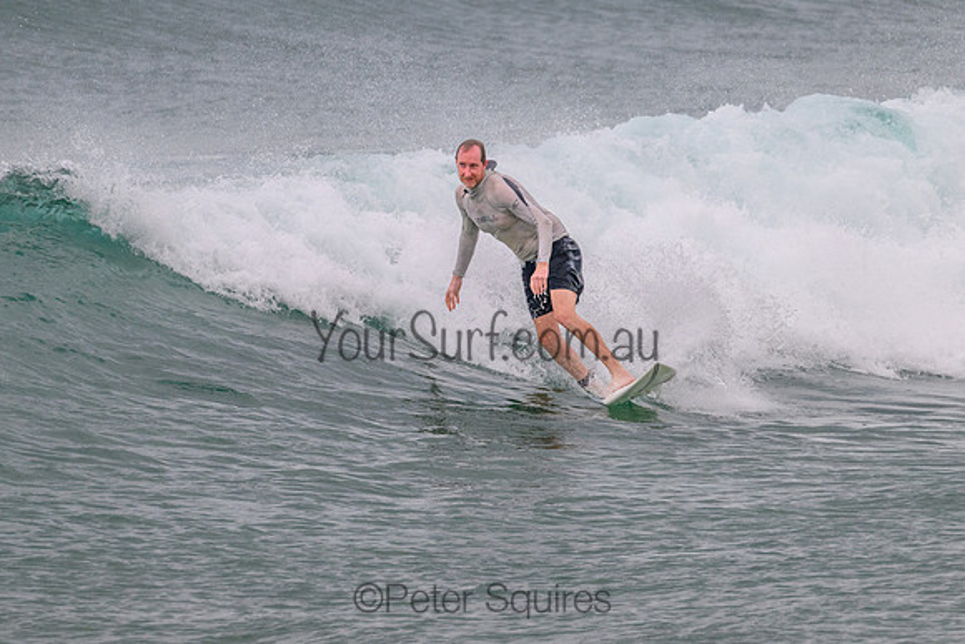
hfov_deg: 2.8
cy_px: 266
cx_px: 488
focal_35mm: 748
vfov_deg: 1.8
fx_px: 20048
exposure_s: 1/2000
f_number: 11
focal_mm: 580
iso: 1400
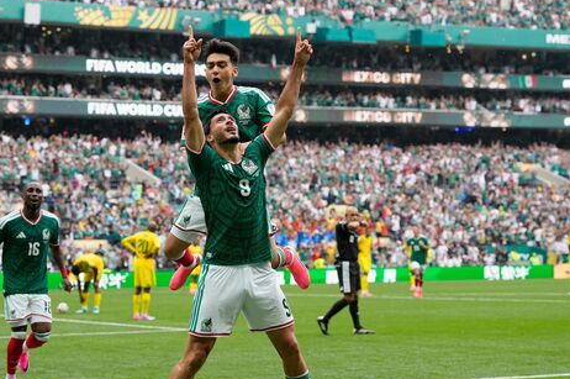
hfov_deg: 21.0
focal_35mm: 97
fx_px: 1534
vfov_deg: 14.1
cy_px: 205
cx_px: 258
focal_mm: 70
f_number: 3.5
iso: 1000
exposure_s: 1/1600
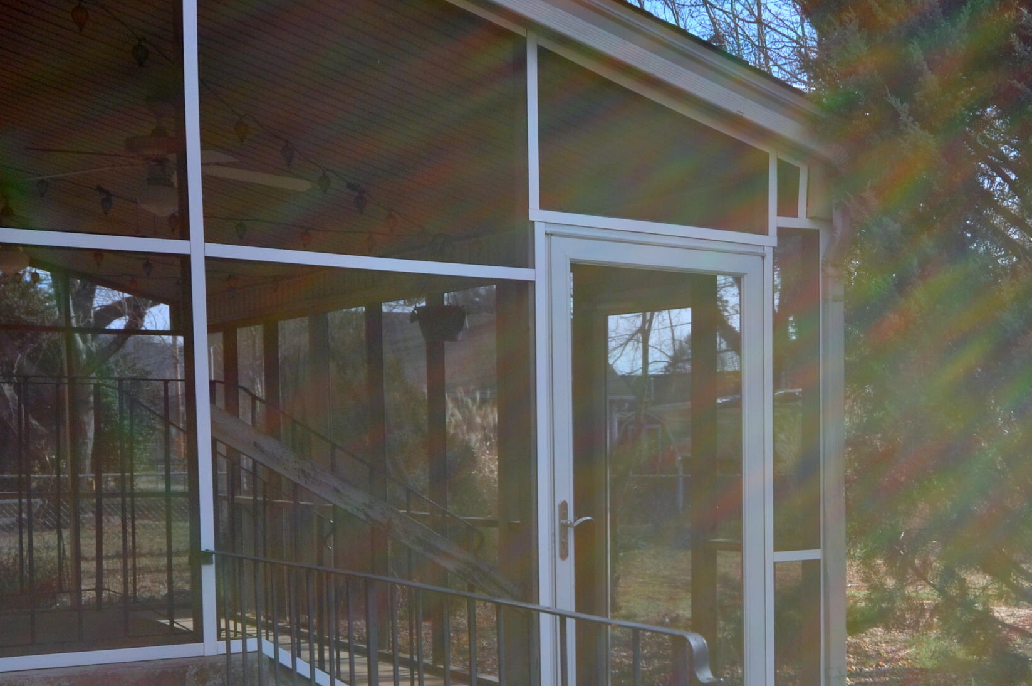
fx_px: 1486
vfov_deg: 25.4
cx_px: 821
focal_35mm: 52
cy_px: 567
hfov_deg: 37.0
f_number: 9
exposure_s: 1/320
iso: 200
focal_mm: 19
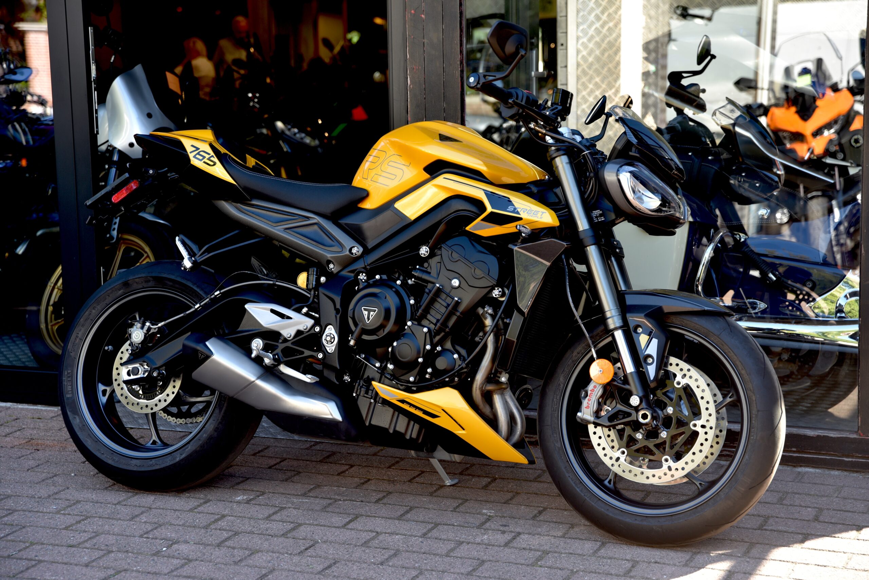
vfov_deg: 19.5
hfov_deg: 28.8
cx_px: 434
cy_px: 290
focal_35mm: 70
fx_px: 1690
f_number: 4
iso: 100
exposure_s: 1/60
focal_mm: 70
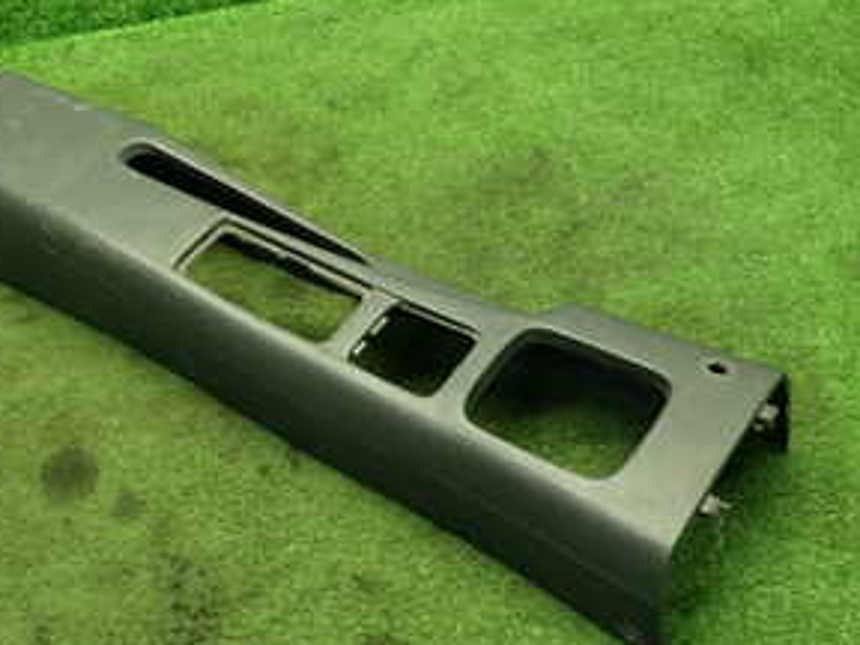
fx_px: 1292
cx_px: 134
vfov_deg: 27.5
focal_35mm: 52
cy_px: 137
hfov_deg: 35.3
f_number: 2
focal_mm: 4.5
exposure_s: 1/40
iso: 200
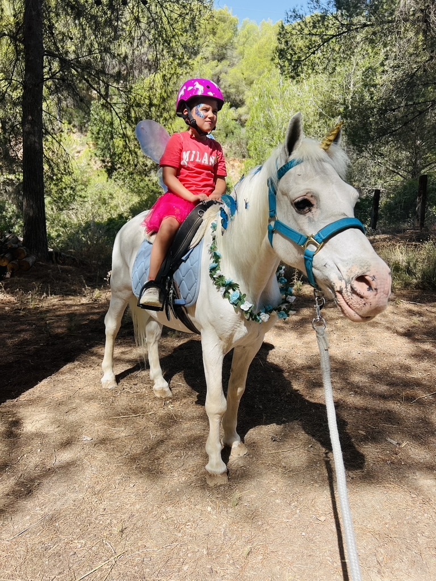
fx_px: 437
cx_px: 218
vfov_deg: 67.3
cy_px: 290
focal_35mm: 26
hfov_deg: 53.1
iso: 50
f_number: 1.5
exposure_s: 1/1488
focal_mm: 5.7
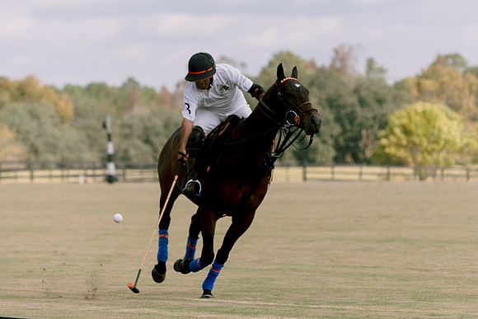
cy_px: 174
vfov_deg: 5.4
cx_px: 265
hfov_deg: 8.1
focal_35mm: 253
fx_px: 3357
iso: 200
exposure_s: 1/4000
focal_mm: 170
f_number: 4
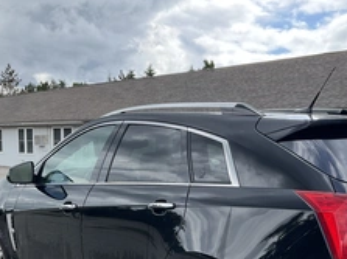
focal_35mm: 52
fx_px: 521
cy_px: 231
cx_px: 246
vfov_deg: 27.1
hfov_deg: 36.2
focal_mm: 3
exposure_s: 1/586
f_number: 1.8
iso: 25
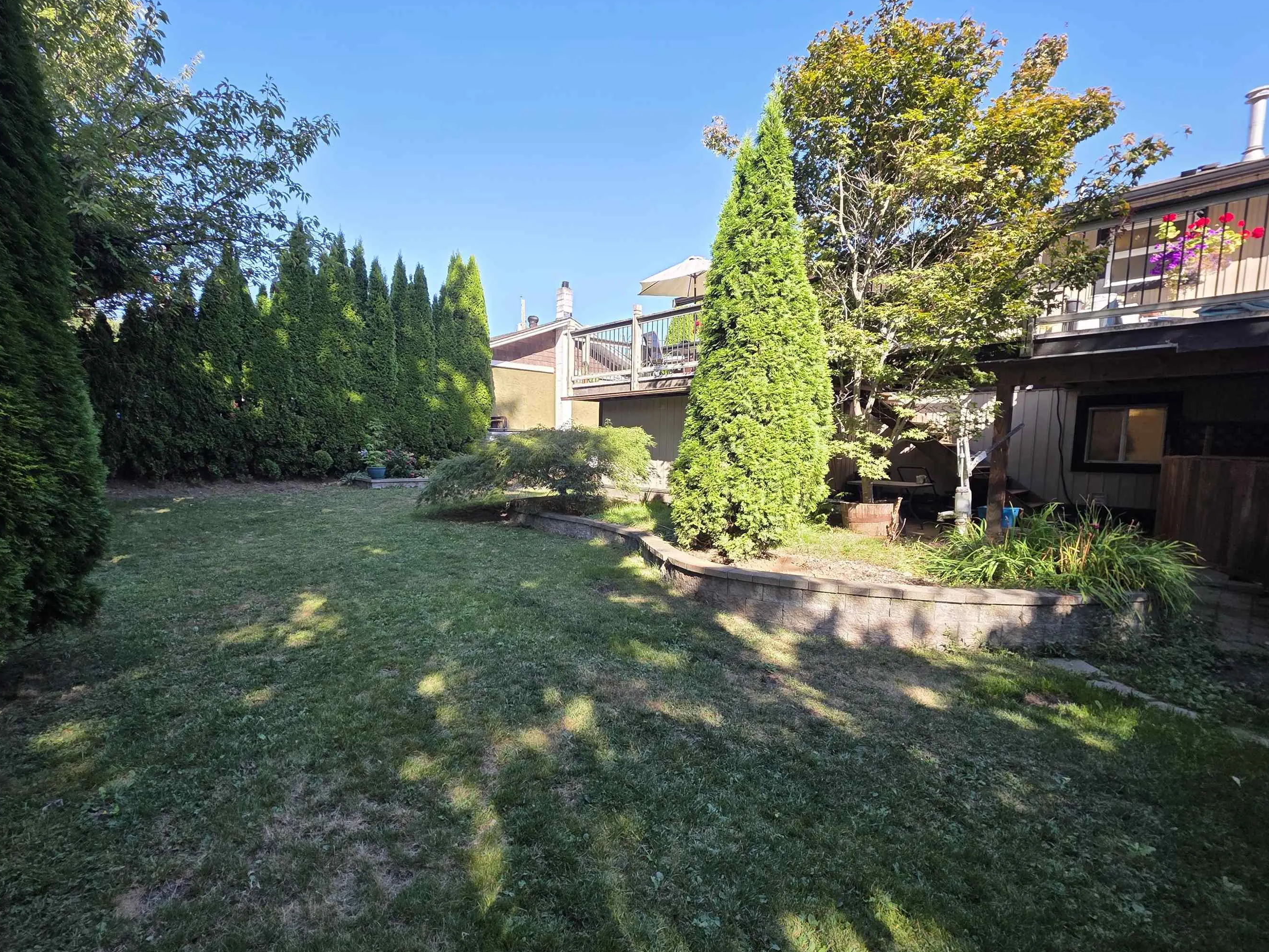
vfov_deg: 81.7
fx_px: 550
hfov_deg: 97.7
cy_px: 505
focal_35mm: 15
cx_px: 559
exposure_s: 1/423
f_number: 1.9
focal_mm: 2.2
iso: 40
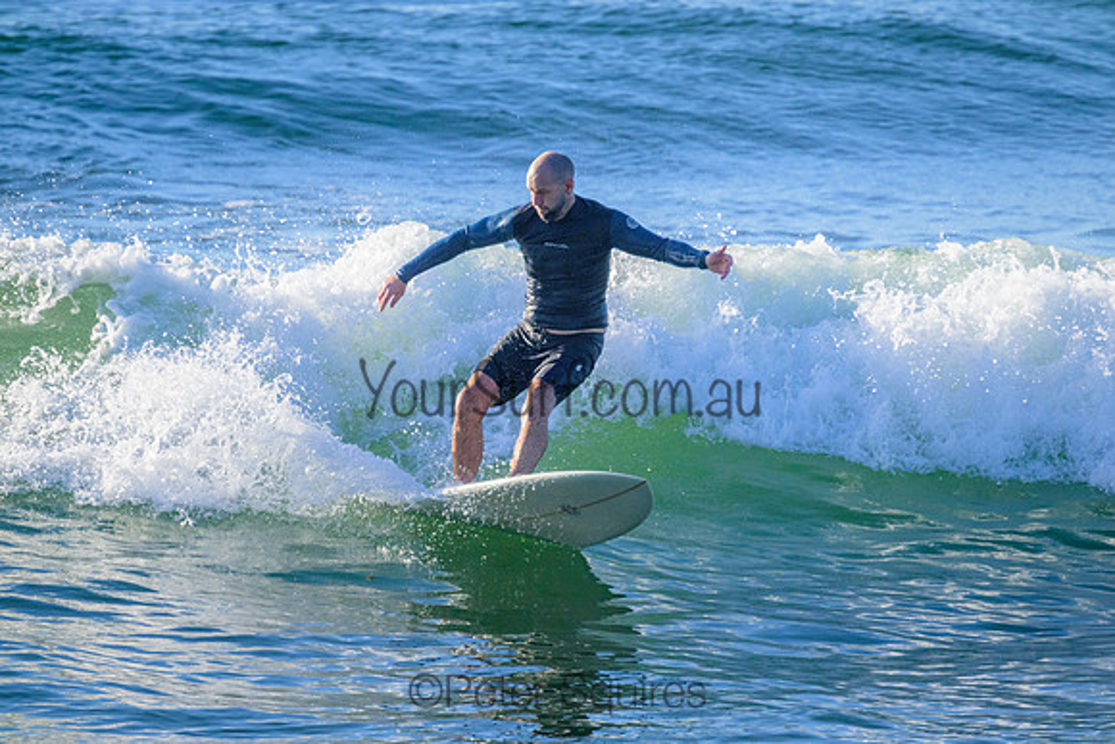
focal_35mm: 800
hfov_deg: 2.6
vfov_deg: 1.7
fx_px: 24782
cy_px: 372
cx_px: 558
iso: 1250
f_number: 11
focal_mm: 800
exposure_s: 1/2000
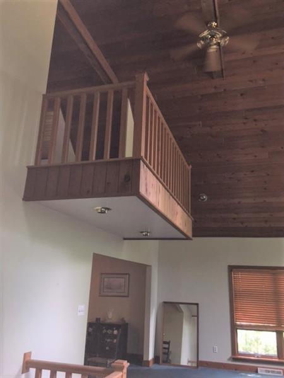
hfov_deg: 48.2
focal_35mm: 29
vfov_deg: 61.7
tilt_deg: +15.9
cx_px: 142
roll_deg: -2.7
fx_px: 317
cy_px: 189
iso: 32
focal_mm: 4.15
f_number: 2.2
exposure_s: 1/30
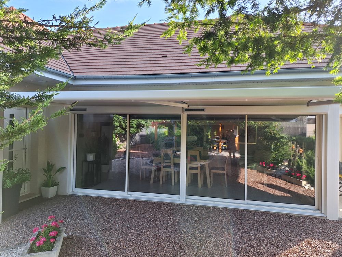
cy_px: 128
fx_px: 227
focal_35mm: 23
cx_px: 171
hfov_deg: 73.9
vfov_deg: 58.9
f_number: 1.8
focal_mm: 5.54
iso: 40
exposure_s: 1/314
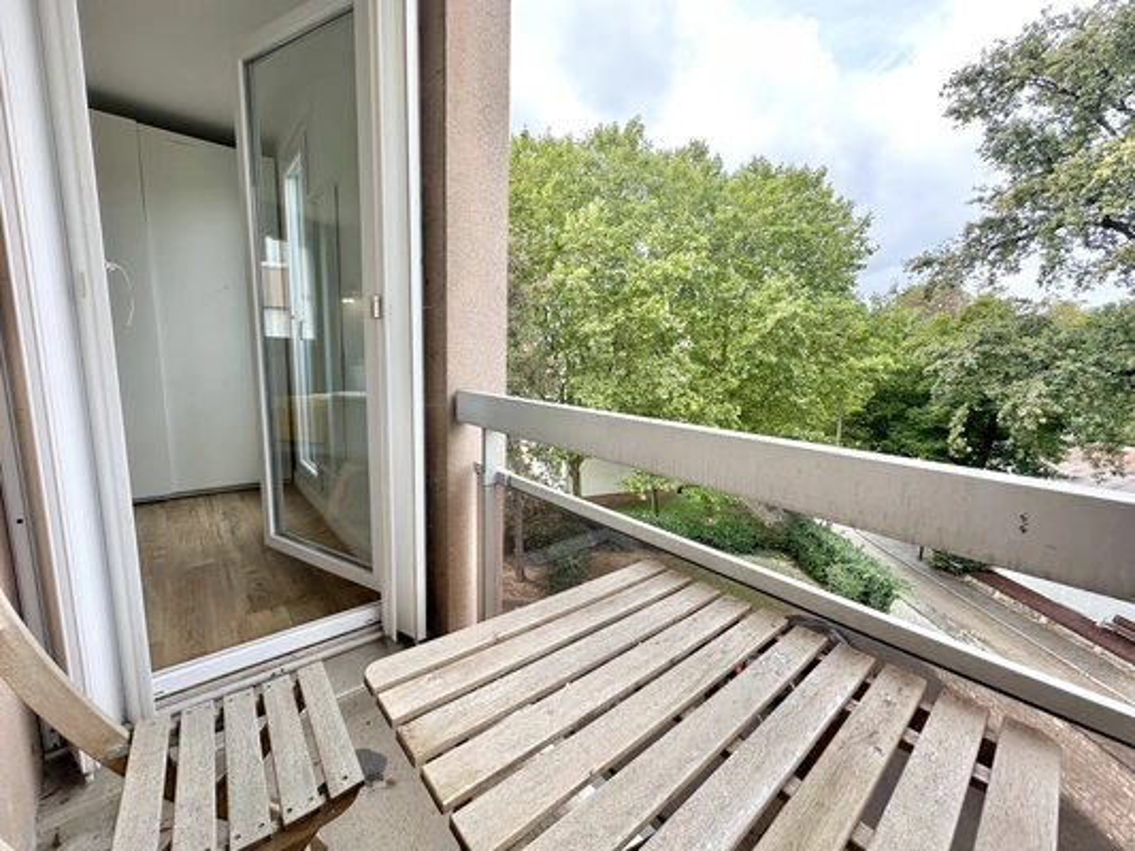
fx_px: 459
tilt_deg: -8.5
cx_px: 568
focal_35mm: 14
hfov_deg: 102.1
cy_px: 426
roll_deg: -1.8
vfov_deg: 85.7
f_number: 2.2
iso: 40
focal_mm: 2.22
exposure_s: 1/243
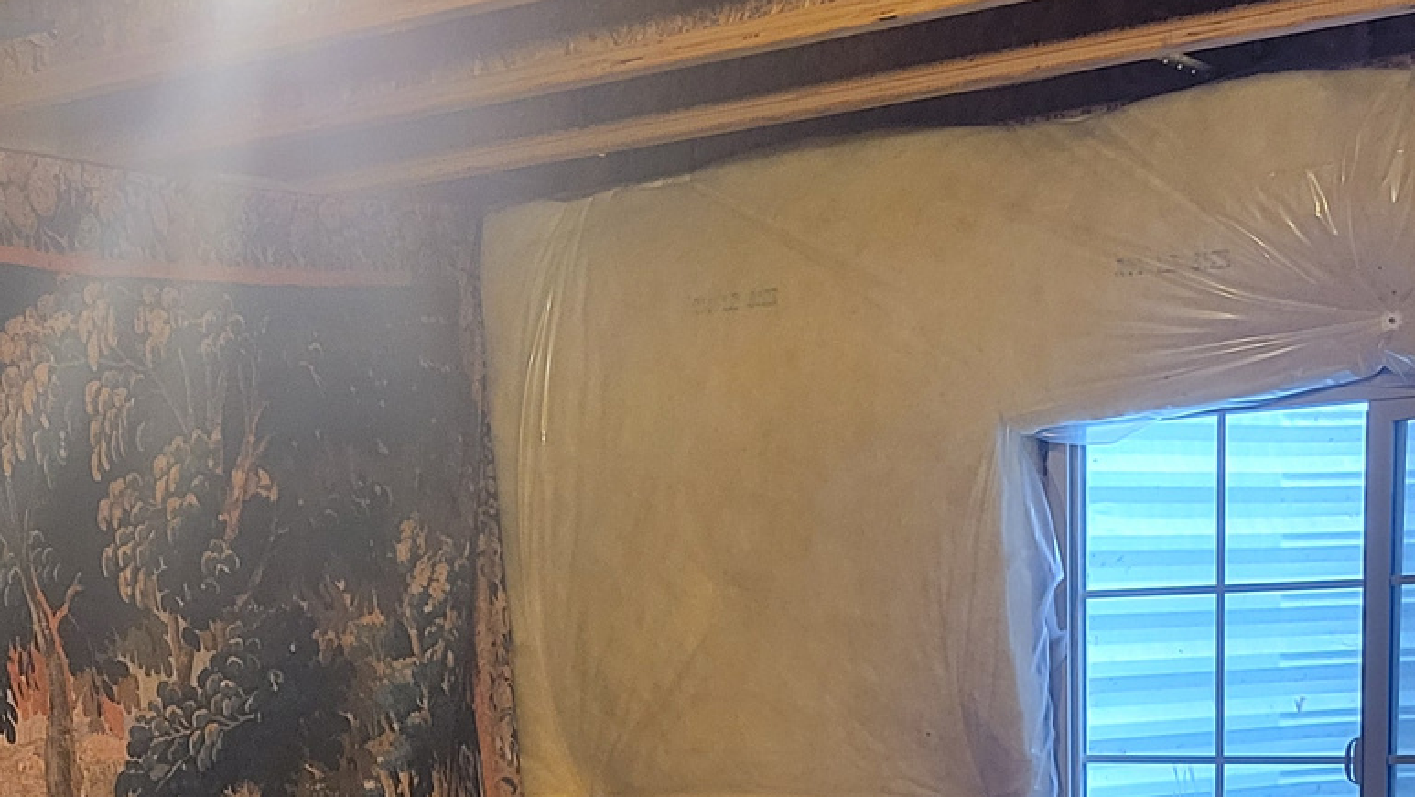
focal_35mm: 75
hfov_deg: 28.2
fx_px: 2814
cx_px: 653
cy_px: 1200
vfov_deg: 14.9
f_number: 1.8
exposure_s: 1/40
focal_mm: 5.4
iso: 400
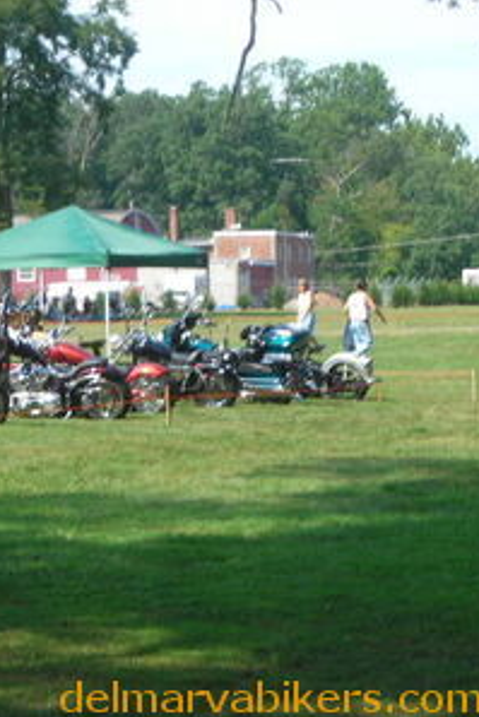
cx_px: 10
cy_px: 358
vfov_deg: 12.7
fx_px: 3229
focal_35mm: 162
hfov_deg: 8.4
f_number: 5.3
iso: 50
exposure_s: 1/95.6
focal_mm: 19.2
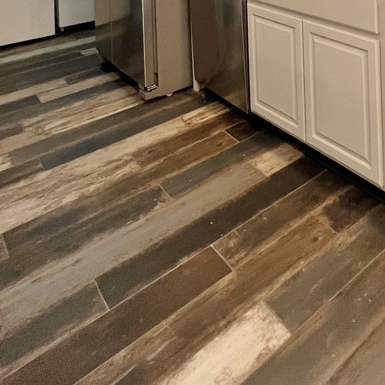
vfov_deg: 35.4
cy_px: -107
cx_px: 348
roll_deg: +1.5
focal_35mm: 33
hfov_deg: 45.0
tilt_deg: -0.4
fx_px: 415
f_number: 1.8
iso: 160
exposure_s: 1/60
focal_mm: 1.57
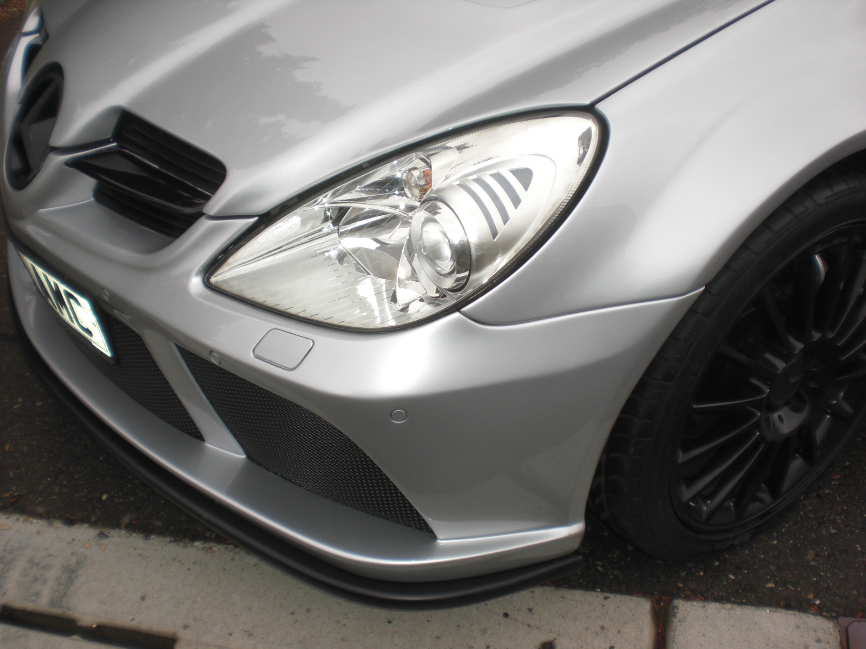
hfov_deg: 49.0
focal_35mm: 38
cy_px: 324
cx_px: 433
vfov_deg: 37.7
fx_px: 951
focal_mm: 6.3
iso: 64
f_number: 3.1
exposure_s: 1/250
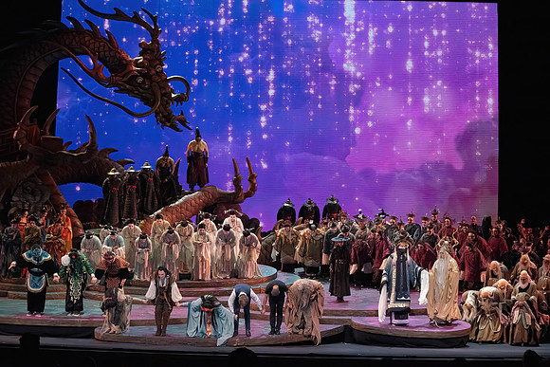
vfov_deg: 19.5
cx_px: 275
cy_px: 184
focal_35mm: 70
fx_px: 1070
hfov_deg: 28.8
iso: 20000
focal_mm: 70
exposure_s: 1/1000
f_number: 10
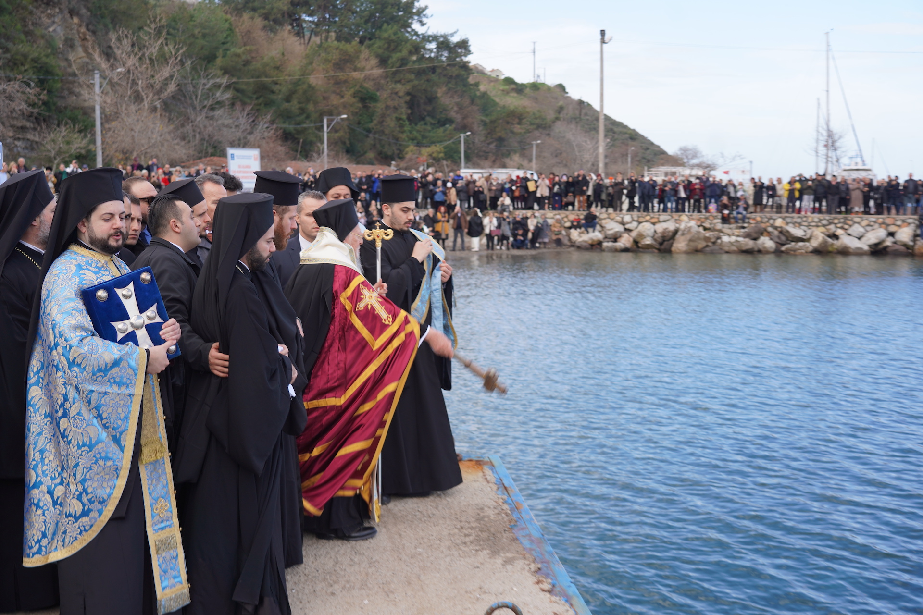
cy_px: 308
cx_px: 462
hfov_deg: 44.5
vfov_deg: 30.5
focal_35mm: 44
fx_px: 1128
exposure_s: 1/250
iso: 100
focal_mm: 44
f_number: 4
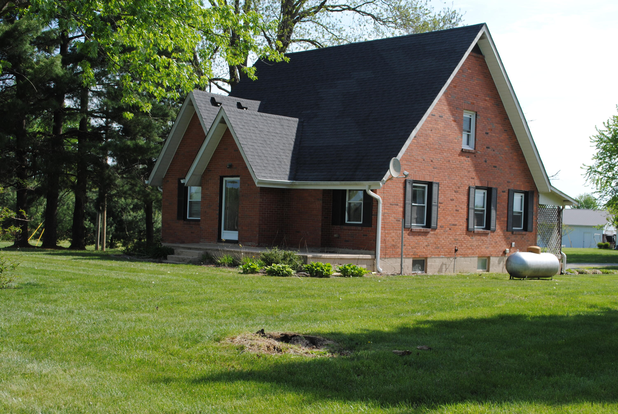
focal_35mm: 51
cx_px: 309
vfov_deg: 26.6
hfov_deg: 38.8
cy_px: 207
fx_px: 877
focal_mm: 34
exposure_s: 1/200
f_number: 7.1
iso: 100
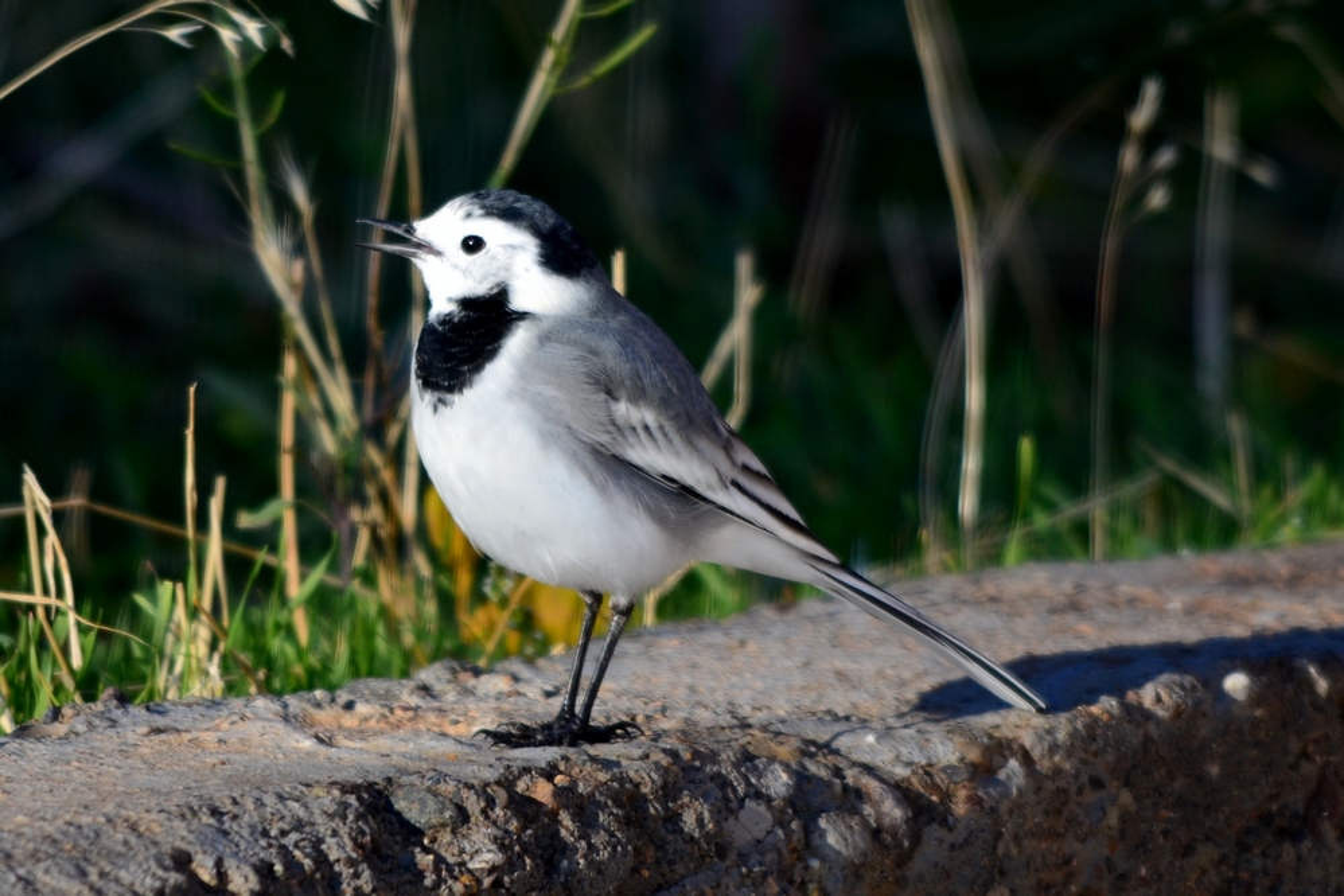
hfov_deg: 2.7
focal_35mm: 750
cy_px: 448
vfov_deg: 1.8
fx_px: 27998
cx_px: 672
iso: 200
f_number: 7.1
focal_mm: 500
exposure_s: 1/320
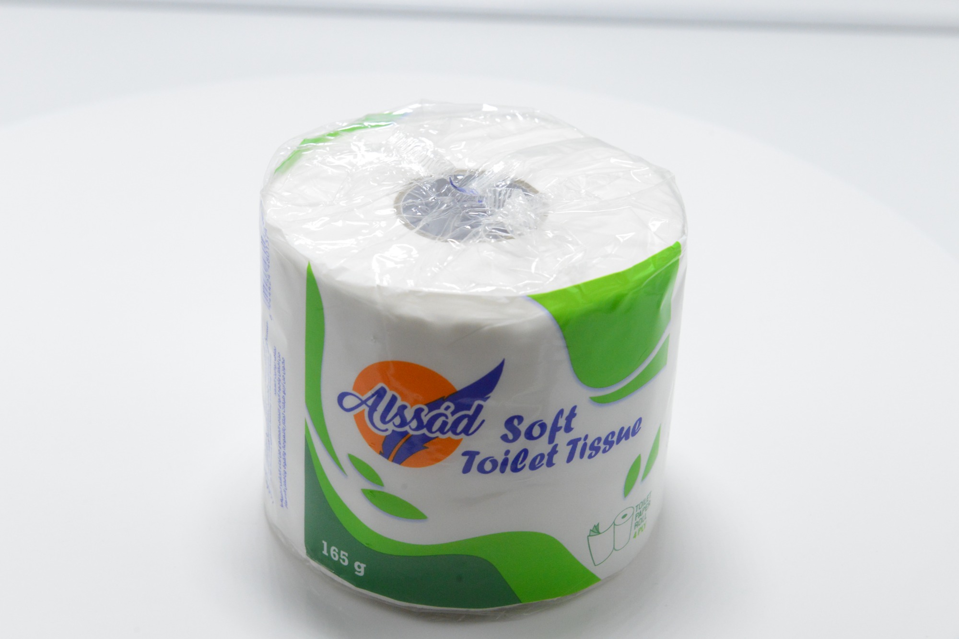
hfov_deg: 28.8
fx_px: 1864
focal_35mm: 70
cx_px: 480
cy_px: 320
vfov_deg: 19.5
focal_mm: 70
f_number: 10
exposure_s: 1/200
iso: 6400
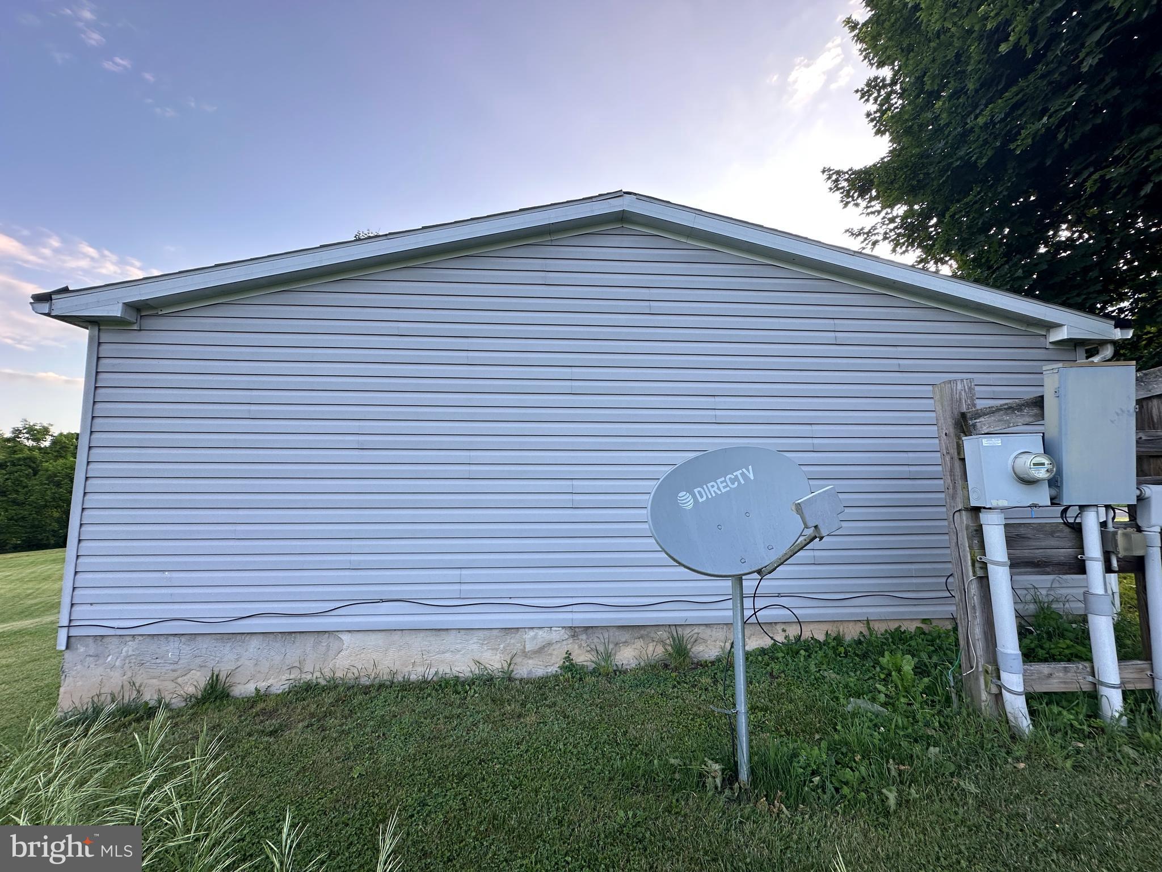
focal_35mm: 14
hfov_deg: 102.1
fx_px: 470
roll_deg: +0.2
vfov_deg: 85.7
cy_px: 436
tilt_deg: +5.8
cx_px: 581
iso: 40
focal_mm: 2.22
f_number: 2.2
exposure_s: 1/152
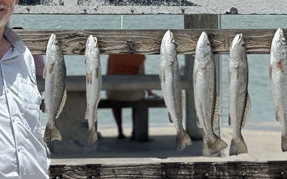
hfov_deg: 12.2
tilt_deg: -5.7
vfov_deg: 7.7
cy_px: 112
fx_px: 1329
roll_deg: +0.6
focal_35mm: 170
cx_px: 255
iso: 80
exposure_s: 1/9009
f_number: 1.78
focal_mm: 6.76
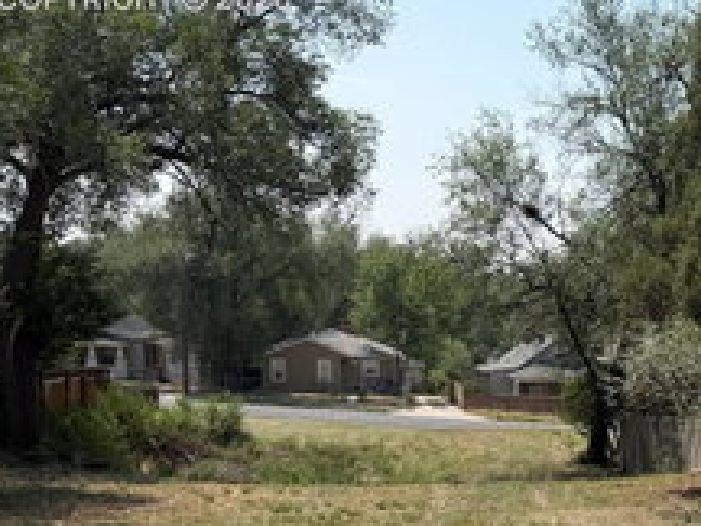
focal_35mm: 57
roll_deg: -1.4
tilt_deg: -8.1
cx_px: 808
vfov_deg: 24.8
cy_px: 490
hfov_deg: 29.7
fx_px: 1154
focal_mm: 6.76
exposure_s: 1/3953
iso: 80
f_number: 1.78
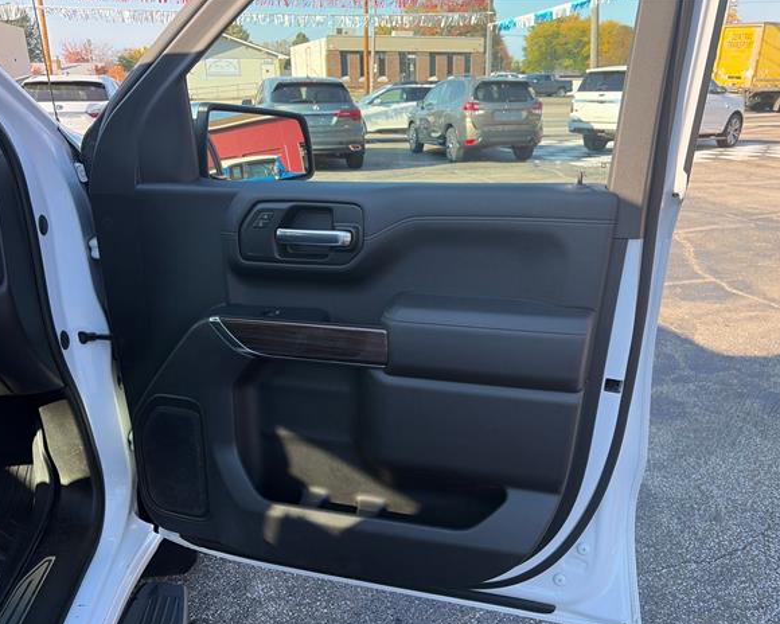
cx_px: 414
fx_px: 646
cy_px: 317
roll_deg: -0.6
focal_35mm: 28
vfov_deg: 51.5
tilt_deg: -20.1
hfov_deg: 62.2
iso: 50
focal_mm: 5.96
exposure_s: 1/485
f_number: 1.6
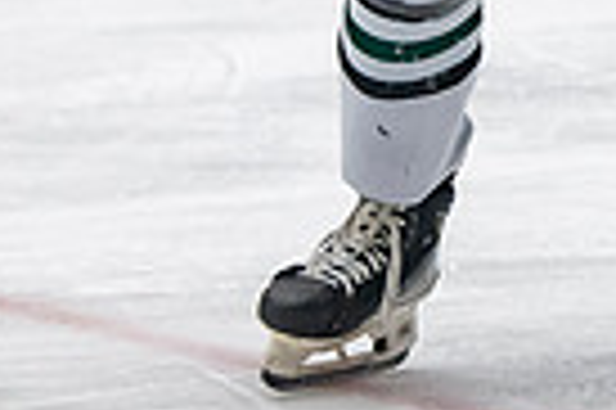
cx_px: 670
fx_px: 11211
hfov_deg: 3.1
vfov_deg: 2.1
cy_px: -453
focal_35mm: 656
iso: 2000
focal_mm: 112
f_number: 3.2
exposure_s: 1/640
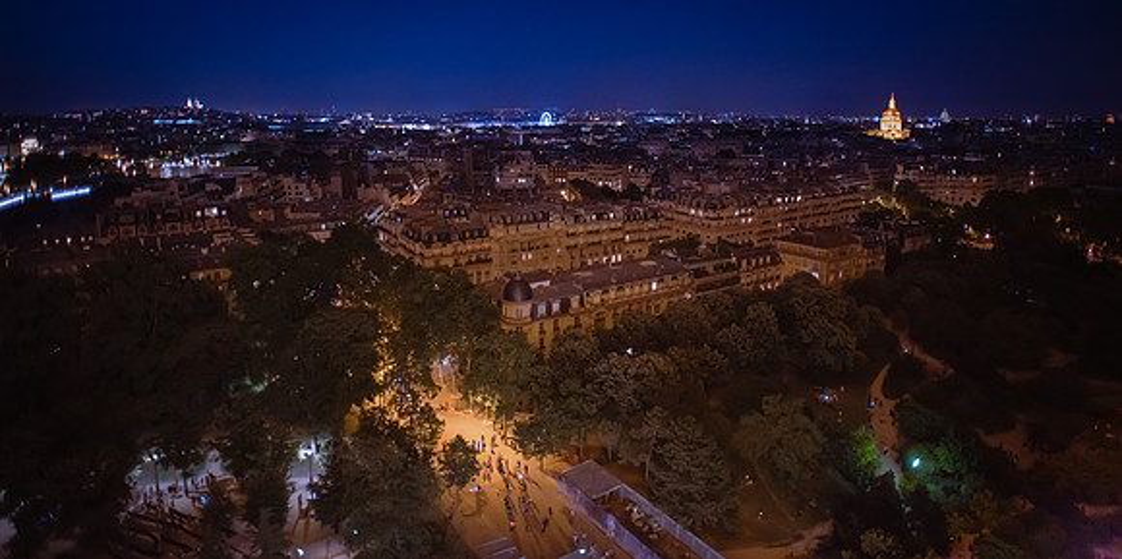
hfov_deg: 83.6
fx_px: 627
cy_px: 190
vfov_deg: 47.3
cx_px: 562
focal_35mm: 22
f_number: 3.2
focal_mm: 20
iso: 6400
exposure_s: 1/13
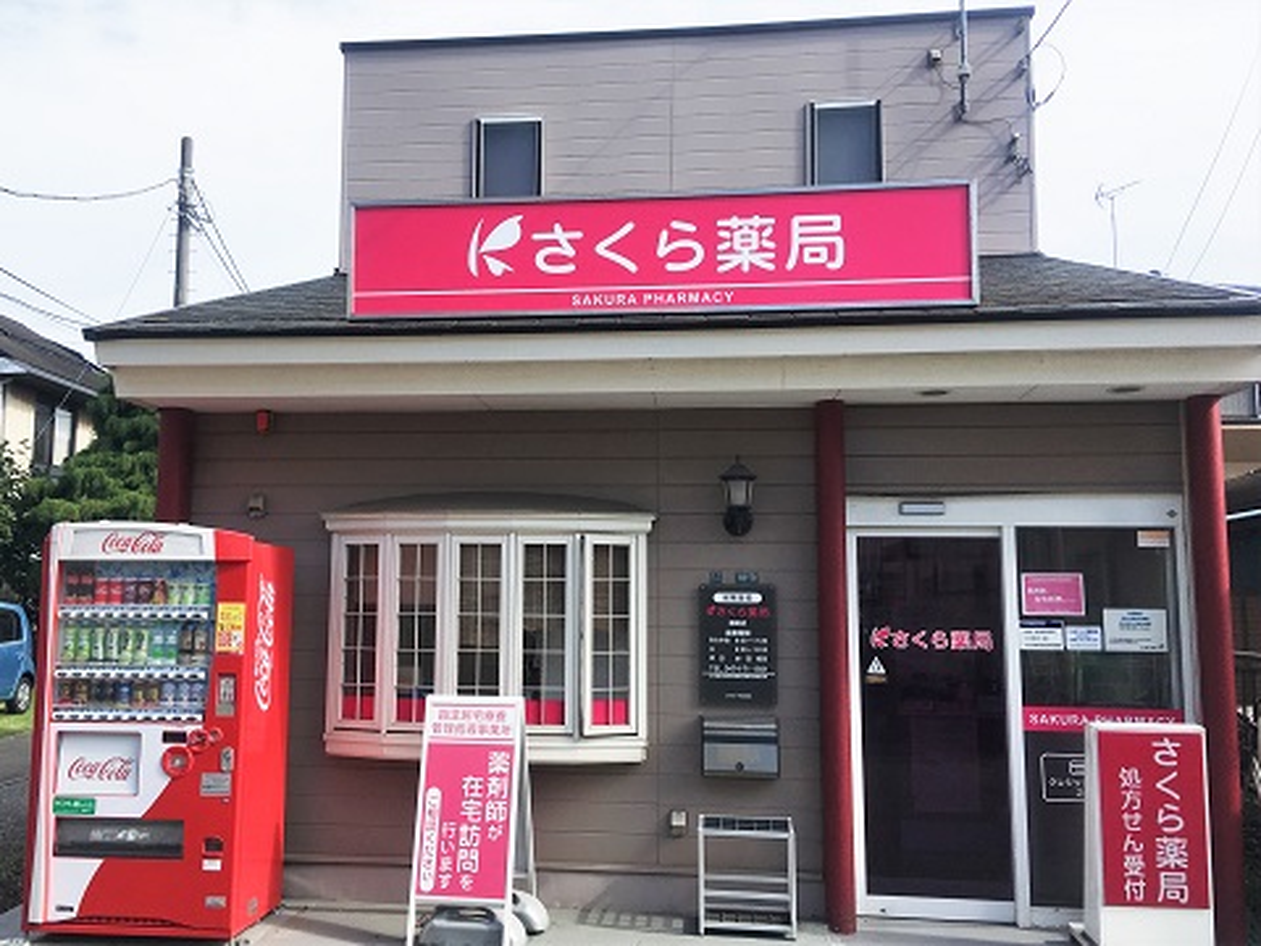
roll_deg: +0.2
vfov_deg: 48.2
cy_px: 473
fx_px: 1056
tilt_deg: +6.4
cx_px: 630
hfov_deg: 61.7
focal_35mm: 29
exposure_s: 1/1282
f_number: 2.2
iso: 25
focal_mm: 4.15
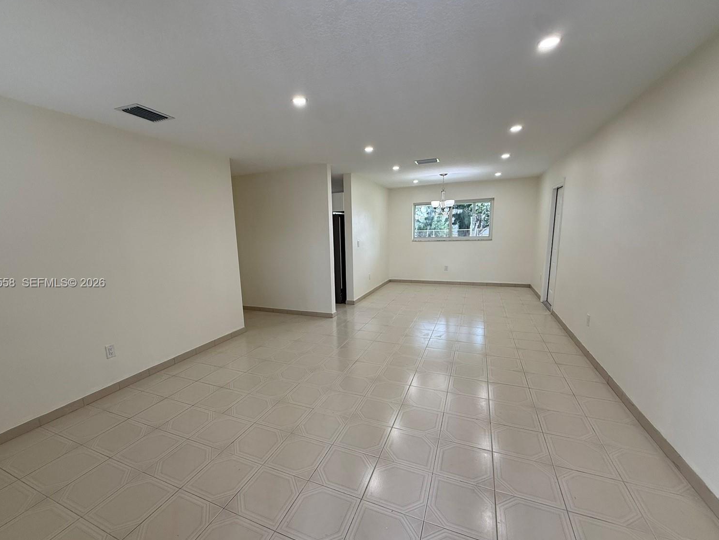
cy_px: 284
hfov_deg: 98.1
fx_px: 312
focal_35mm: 15
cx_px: 340
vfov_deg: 81.7
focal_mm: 2.22
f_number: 2.2
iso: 80
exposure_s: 1/120
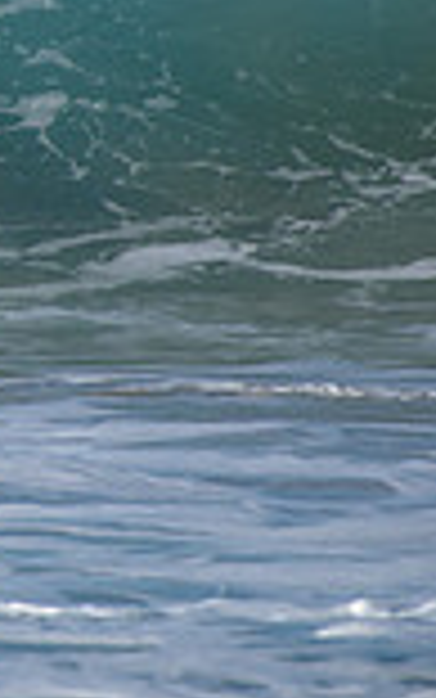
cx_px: -814
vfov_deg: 1.1
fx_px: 36165
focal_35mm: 1904
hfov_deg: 0.7
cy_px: 2
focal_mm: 500
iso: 200
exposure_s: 1/2000
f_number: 5.6
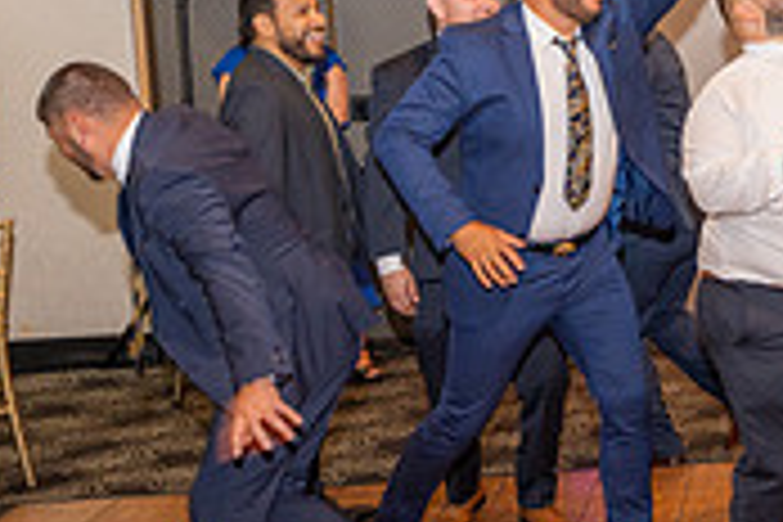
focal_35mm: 83
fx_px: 1805
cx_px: 1083
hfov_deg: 21.5
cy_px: 131
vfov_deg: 16.4
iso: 800
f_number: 2.8
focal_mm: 23.1
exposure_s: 1/100
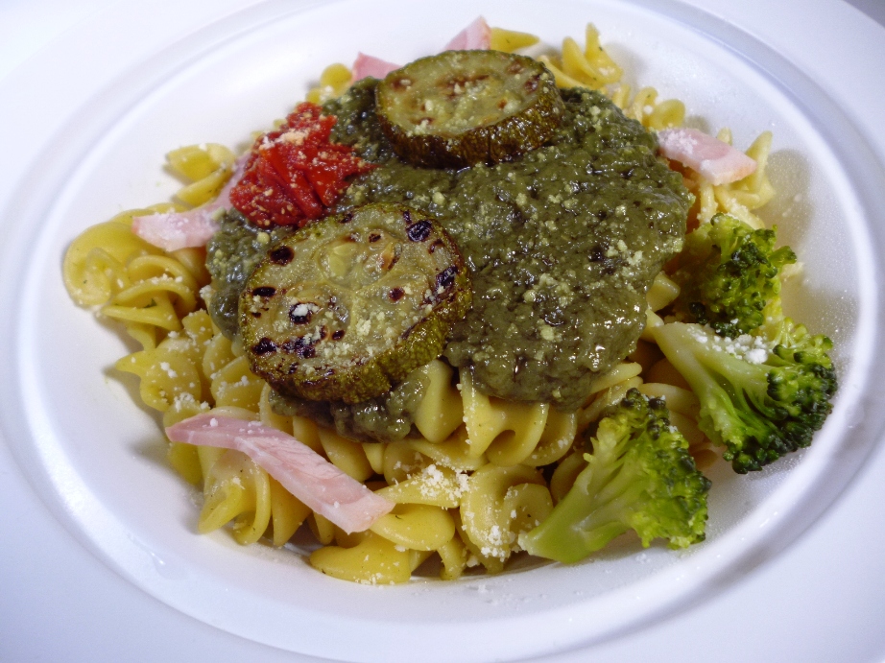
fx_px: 716
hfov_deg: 63.5
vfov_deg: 49.7
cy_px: 332
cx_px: 442
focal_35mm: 28
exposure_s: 1/250
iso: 100
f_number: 3.1
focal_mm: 5
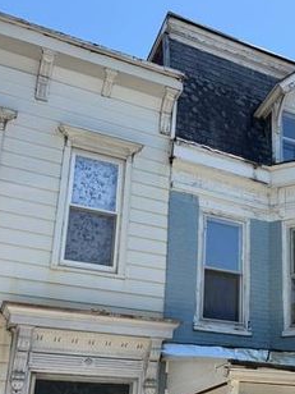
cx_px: 308
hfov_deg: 26.3
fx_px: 591
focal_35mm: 52
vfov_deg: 36.1
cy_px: 287
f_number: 1.78
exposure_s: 1/2907
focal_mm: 6.76
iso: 80
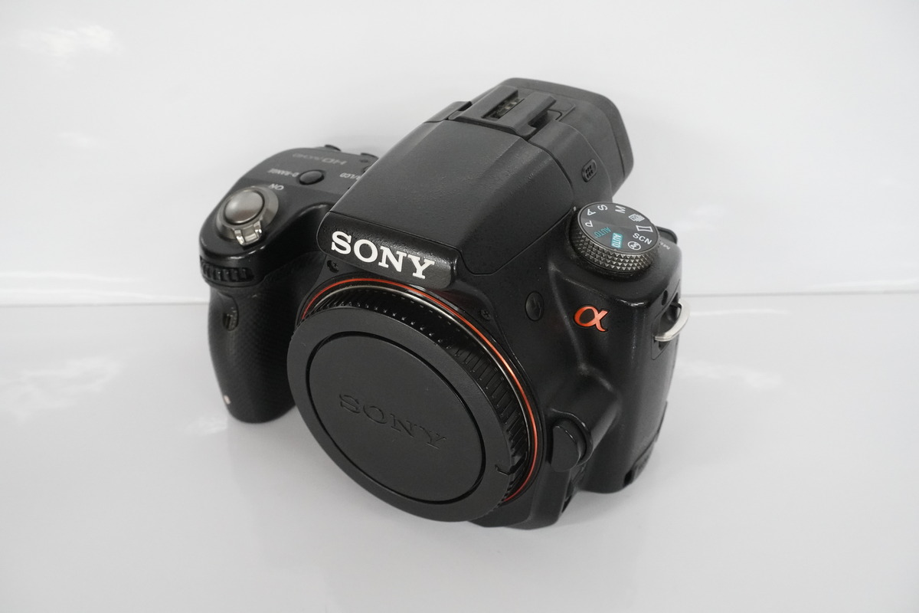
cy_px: 306
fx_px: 842
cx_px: 460
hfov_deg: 57.2
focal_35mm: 33
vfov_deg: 40.0
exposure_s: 1/40
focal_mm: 22
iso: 4000
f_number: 10
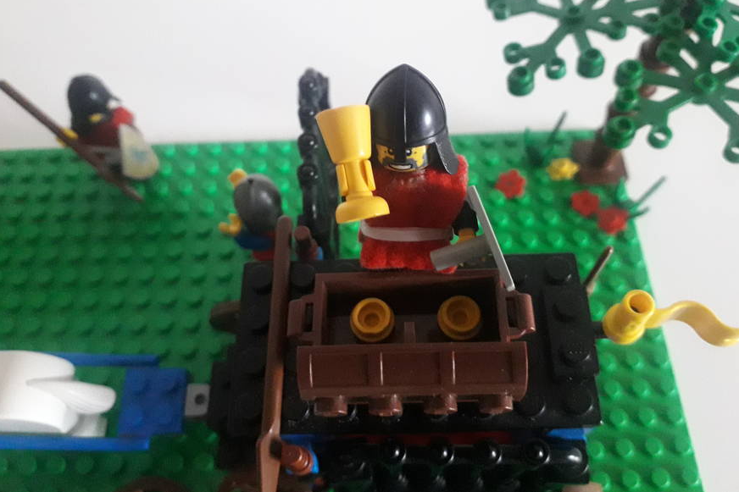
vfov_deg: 44.8
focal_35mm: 29
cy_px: 208
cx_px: 378
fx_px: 595
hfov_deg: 63.7
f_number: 1.9
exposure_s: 1/20
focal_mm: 3.6
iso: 640
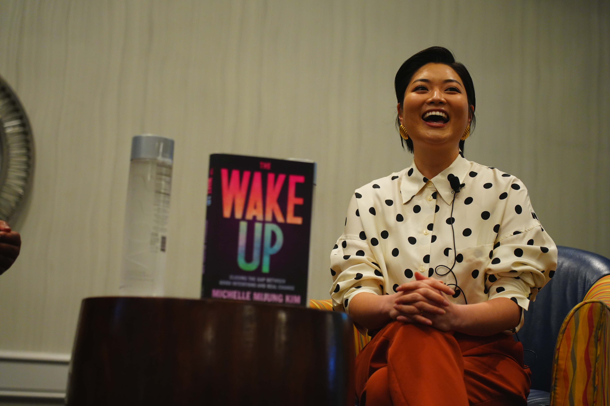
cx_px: 305
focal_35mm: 67
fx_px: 1135
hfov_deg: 30.1
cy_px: 203
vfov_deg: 20.3
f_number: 3.2
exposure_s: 1/200
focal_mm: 67
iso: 3200
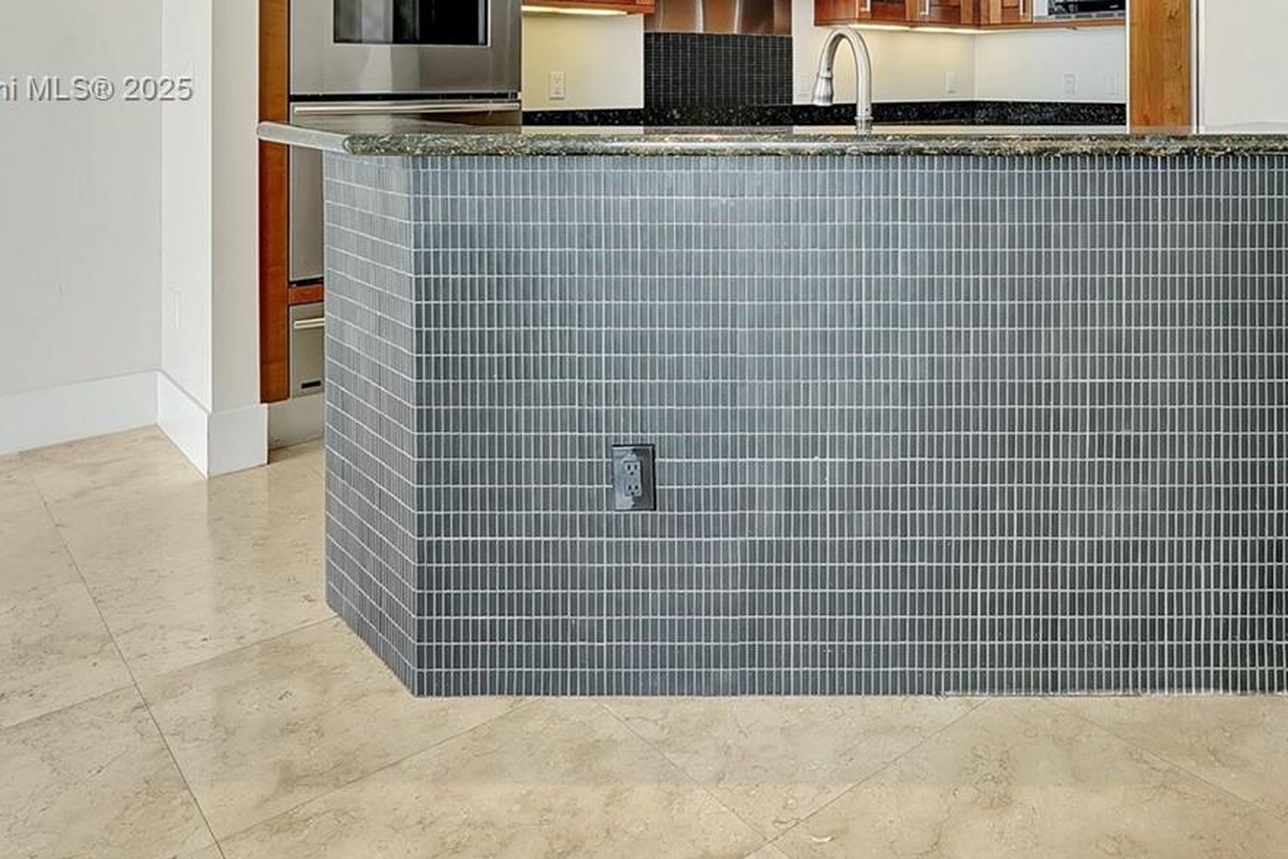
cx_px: 891
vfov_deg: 40.5
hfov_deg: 60.1
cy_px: 91
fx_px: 1070
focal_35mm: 30
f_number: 13
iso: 640
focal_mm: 16.5
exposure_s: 1/10
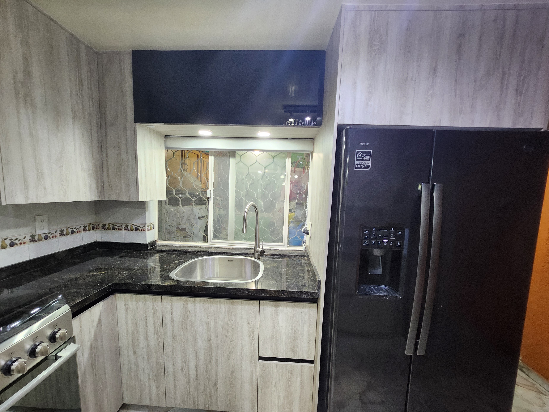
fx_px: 222
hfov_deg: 102.0
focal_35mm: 14
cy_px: 219
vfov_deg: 85.6
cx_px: 268
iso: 320
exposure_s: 1/30
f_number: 2.2
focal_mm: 1.74
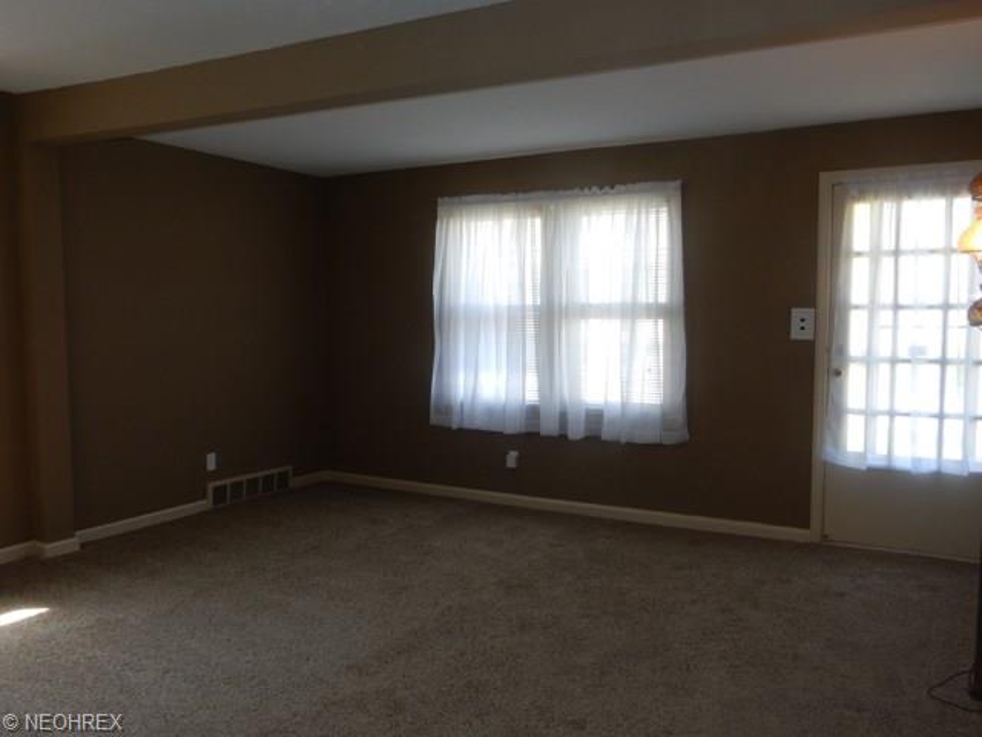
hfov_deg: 60.0
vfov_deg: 46.8
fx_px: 851
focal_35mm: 30
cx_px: 491
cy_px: 368
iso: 125
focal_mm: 5.4
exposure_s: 1/40
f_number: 4
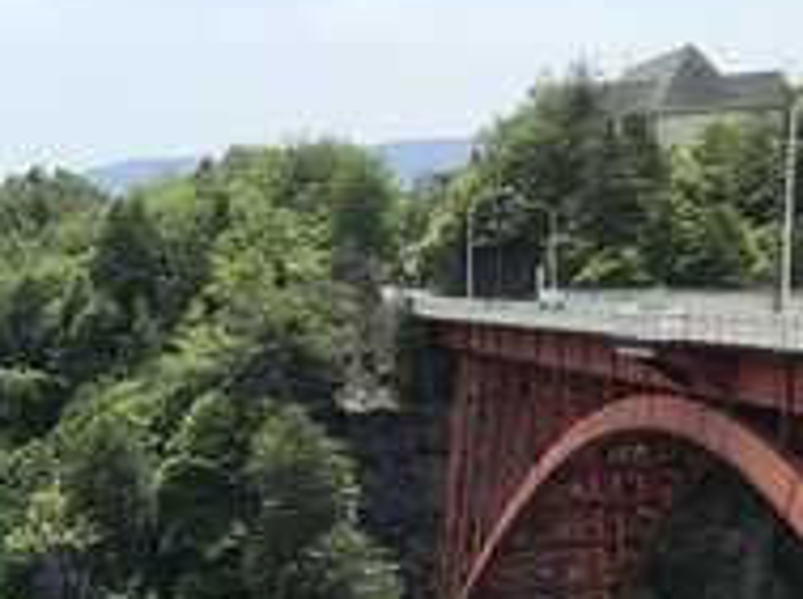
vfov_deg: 14.7
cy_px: 824
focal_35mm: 95
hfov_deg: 19.5
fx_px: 2200
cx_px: -144
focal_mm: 3.99
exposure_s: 1/1681
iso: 20
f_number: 1.8
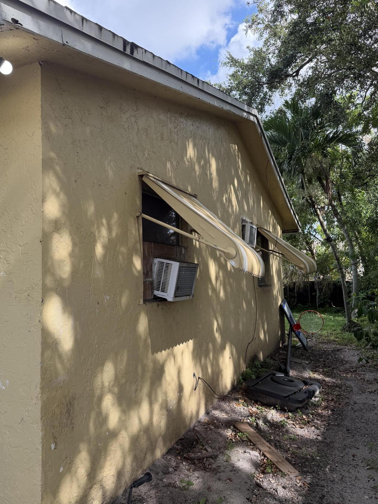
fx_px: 408
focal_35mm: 28
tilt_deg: +3.1
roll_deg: +0.9
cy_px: 248
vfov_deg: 63.4
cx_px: 185
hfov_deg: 49.8
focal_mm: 6.76
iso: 100
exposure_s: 1/735
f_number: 1.78
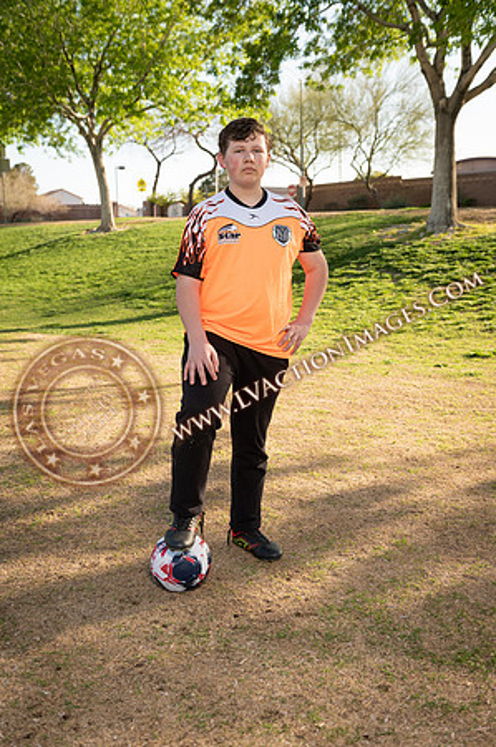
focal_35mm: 38
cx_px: 248
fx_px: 787
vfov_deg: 50.7
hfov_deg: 35.0
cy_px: 374
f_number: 4
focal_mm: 38
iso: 100
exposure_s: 1/250
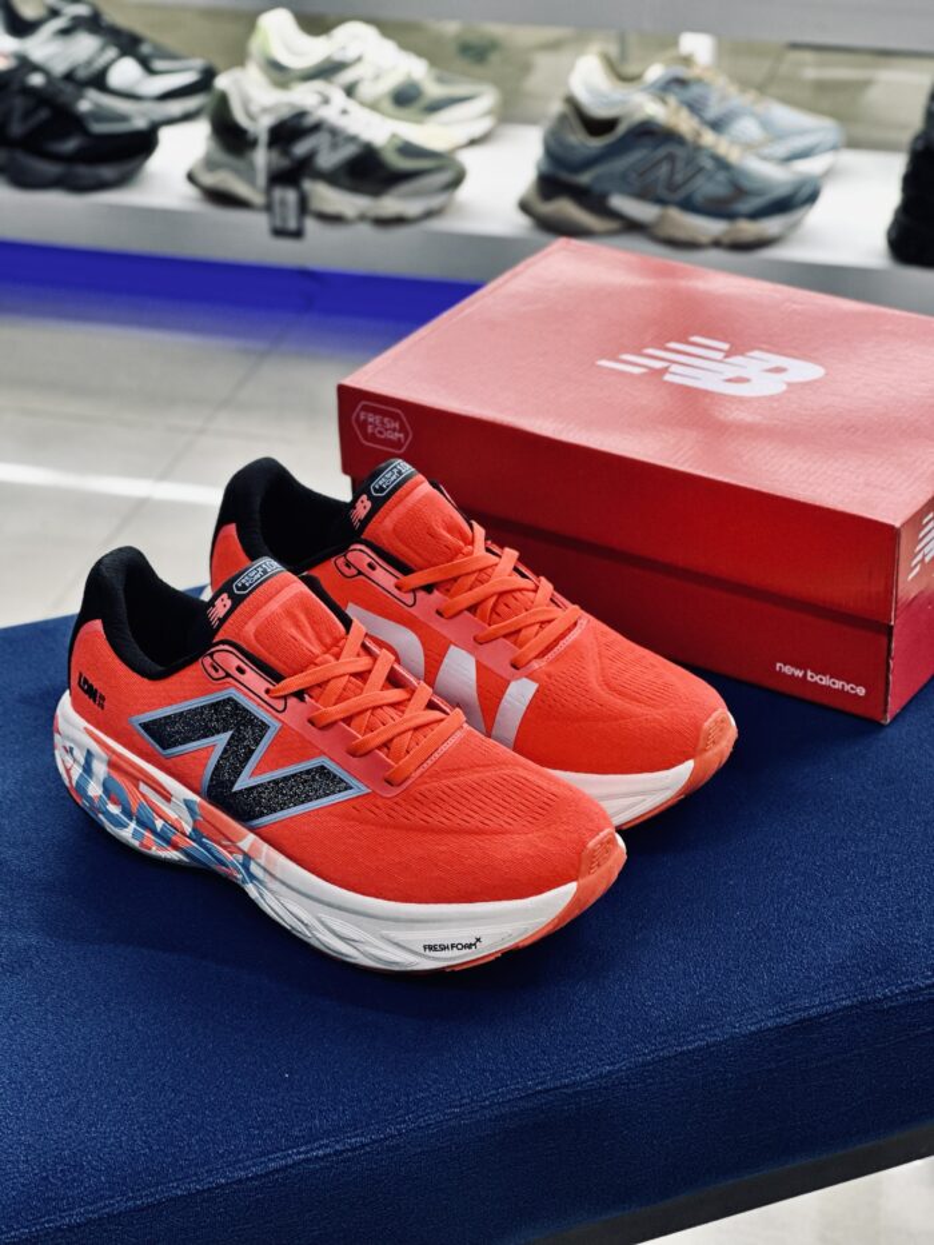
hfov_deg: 19.1
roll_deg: +1.6
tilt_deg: -28.0
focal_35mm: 77
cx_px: 467
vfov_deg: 25.3
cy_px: 622
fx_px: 2769
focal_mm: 9
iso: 200
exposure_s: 1/100
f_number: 2.8
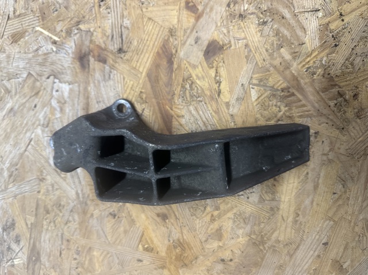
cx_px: 184
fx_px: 255
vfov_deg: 56.8
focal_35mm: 24
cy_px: 138
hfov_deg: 71.6
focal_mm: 6.86
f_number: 1.78
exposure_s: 1/50
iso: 250
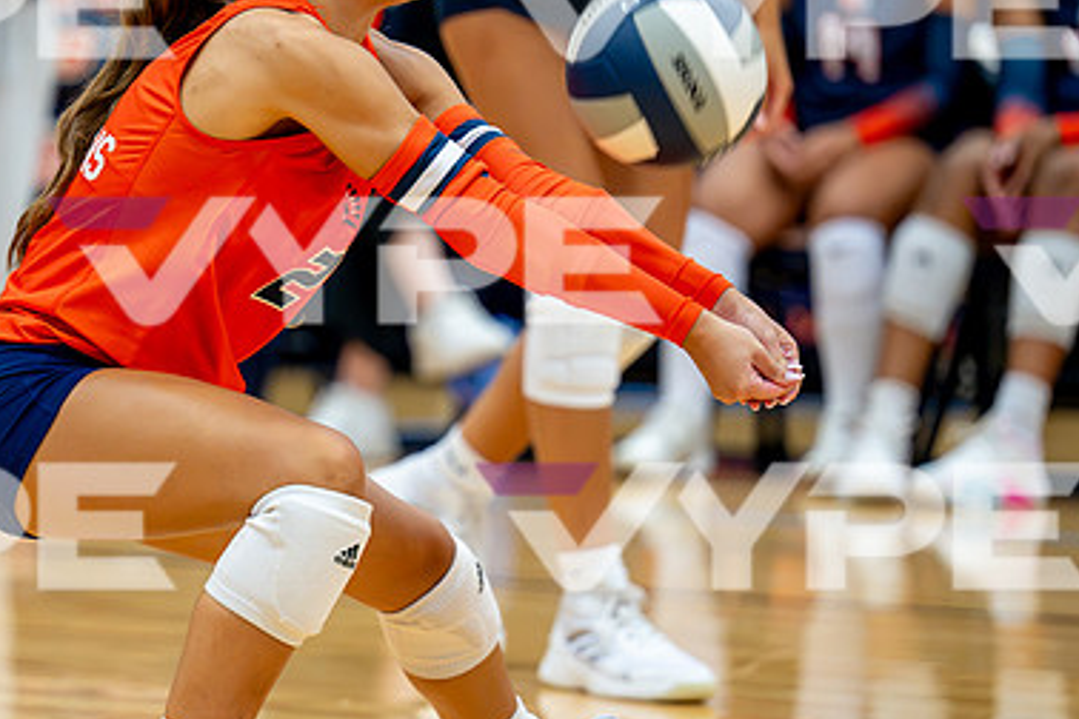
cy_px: 323
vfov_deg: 4.5
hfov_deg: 6.7
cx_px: 229
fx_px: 9141
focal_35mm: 305
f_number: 2.8
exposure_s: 1/800
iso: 4000
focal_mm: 165
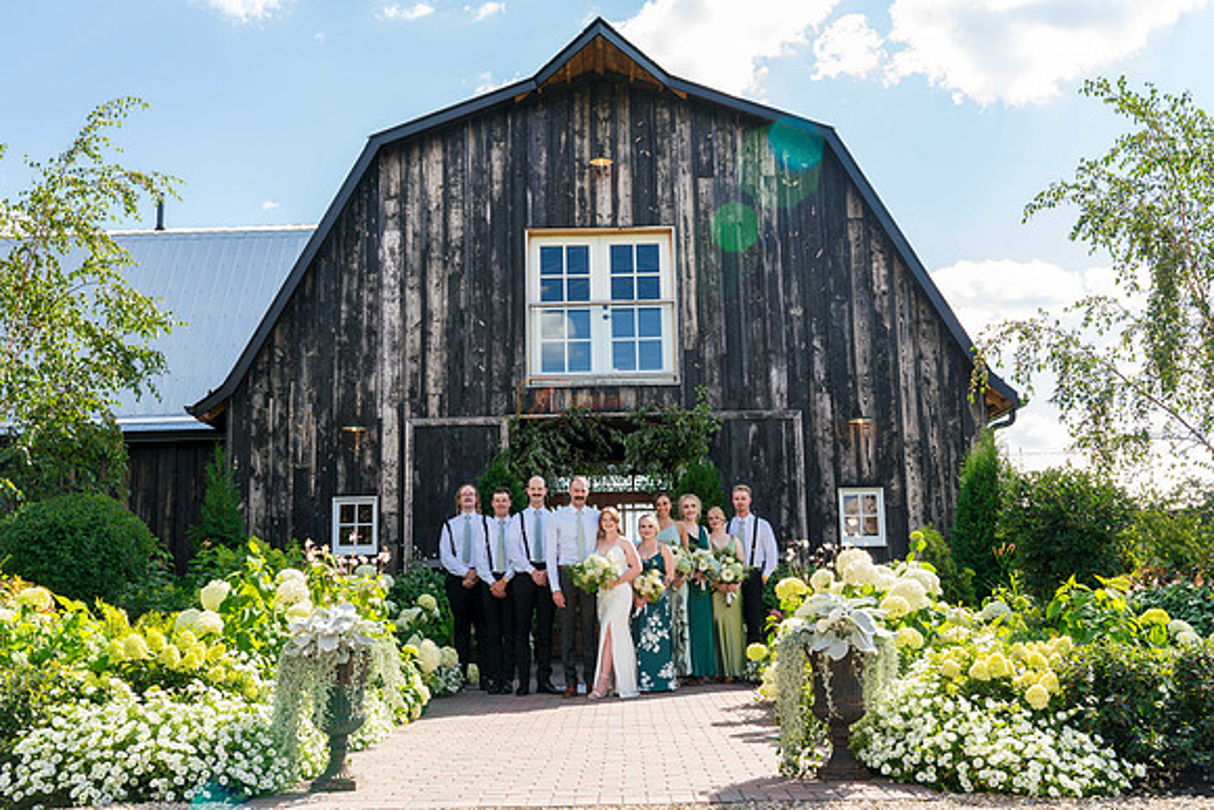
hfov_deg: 54.4
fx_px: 1180
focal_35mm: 35
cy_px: 405
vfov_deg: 37.9
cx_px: 607
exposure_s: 1/200
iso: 400
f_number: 9
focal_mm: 35
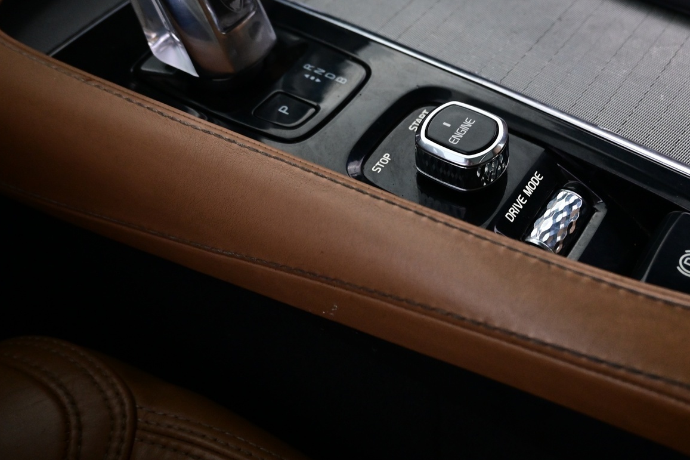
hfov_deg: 44.9
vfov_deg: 30.9
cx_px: 445
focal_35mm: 43
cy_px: 146
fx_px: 825
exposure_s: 1/30
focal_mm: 20.5
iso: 1600
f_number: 3.8
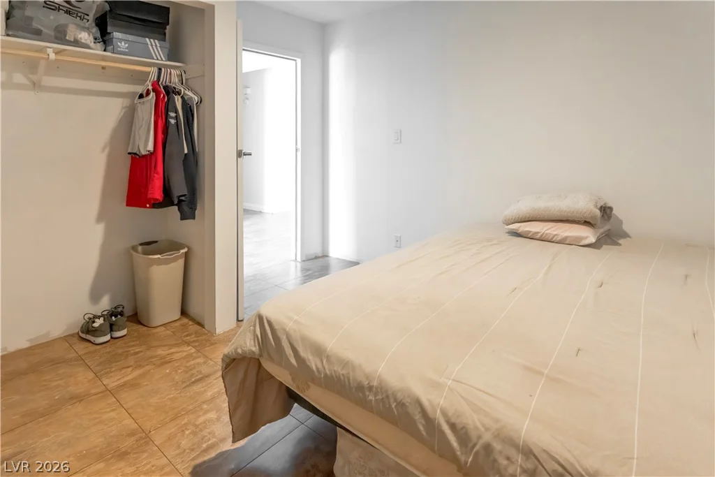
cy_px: 238
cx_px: 358
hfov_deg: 90.0
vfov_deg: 67.4
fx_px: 358
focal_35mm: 18
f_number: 3.2
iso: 1600
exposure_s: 1/160
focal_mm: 12
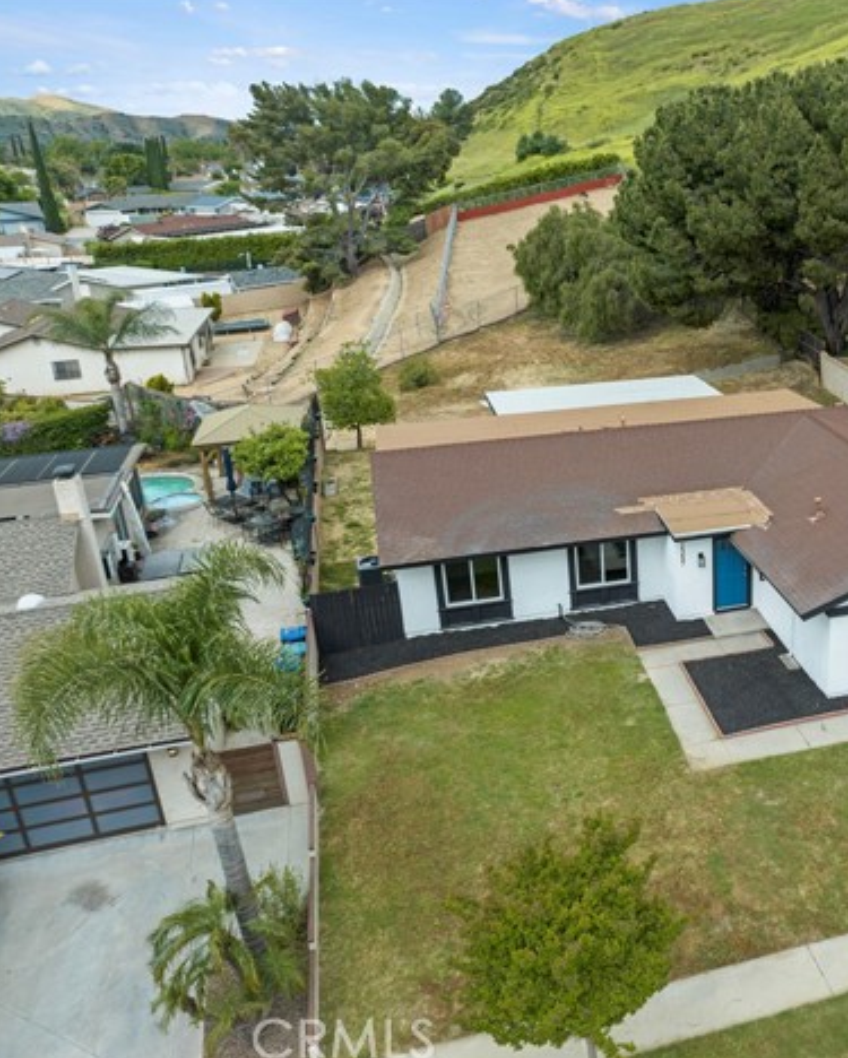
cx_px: 706
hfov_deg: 43.2
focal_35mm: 32
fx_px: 1003
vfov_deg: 55.6
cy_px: 530
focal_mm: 12.29
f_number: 2.8
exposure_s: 1/800
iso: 100
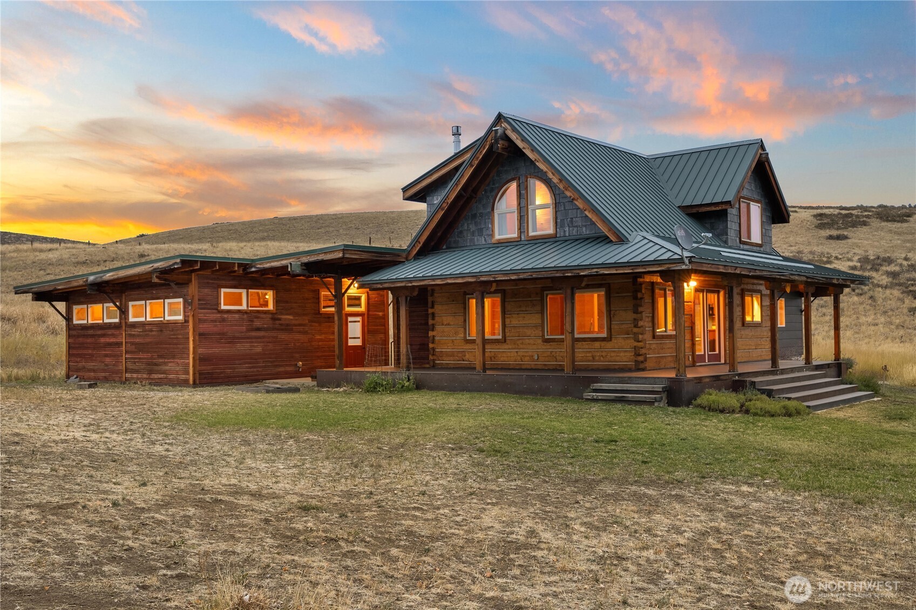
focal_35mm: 34
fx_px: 865
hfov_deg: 55.8
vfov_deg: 38.9
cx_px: 458
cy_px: 305
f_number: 9
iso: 250
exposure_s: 6
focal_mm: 34
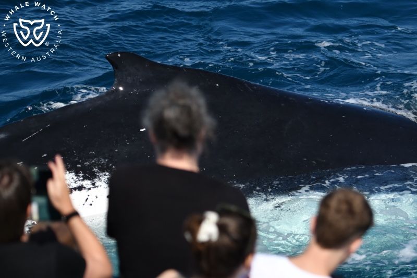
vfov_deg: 6.9
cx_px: 208
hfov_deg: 10.3
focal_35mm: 200
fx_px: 2316
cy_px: 139
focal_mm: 200
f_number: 5.3
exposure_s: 1/8000
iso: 800
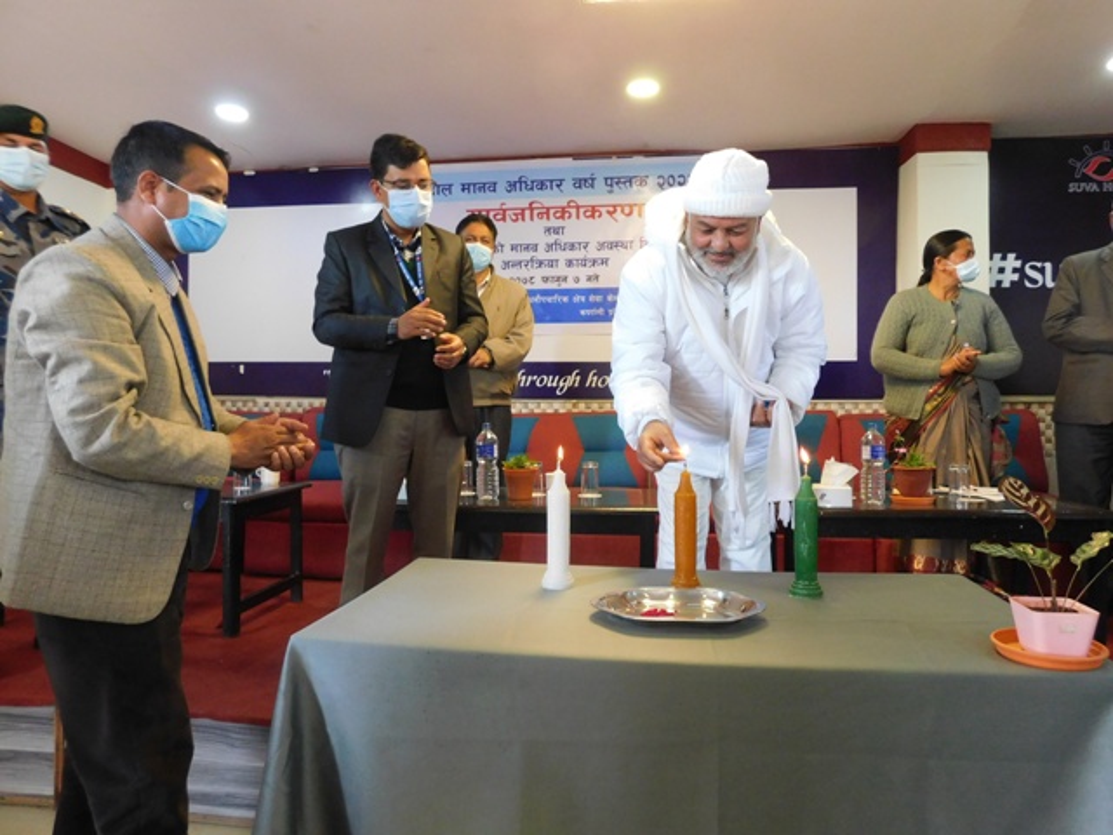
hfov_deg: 73.9
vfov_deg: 58.9
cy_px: 418
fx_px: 740
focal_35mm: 23
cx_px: 556
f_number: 3
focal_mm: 4
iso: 400
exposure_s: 1/30
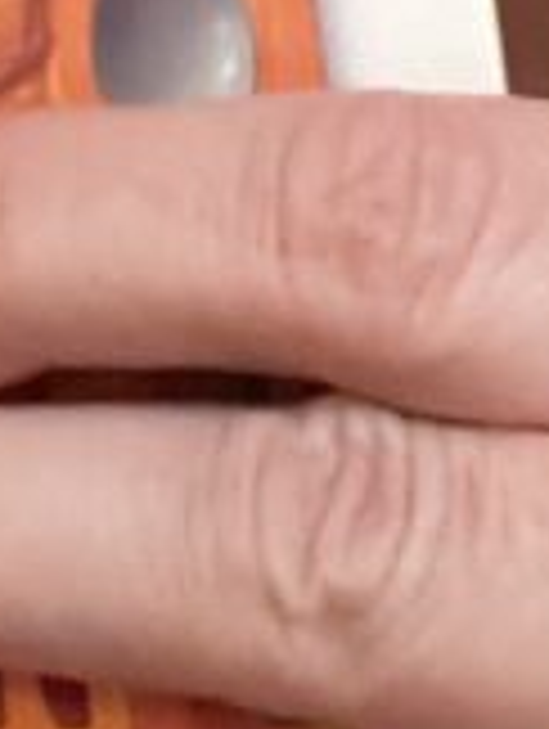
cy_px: -680
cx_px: -288
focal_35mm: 185
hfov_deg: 7.9
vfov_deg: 10.0
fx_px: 3902
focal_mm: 2.71
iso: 640
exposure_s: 1/30
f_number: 2.2
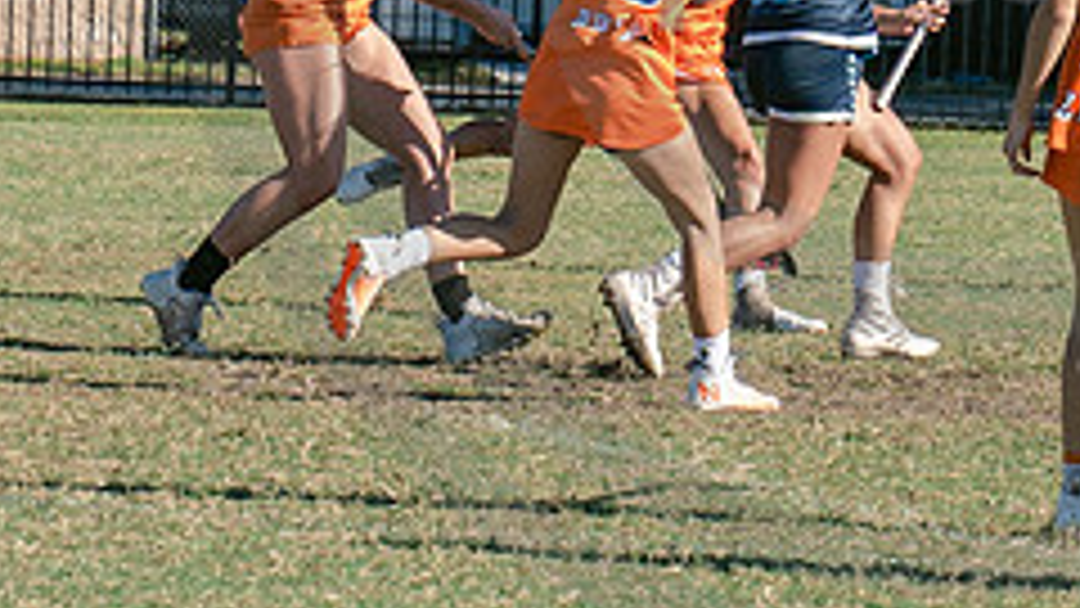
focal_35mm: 440
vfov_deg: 2.8
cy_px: -61
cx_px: 929
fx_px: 12600
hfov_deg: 4.9
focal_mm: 70
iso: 250
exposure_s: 1/1000
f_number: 5.6
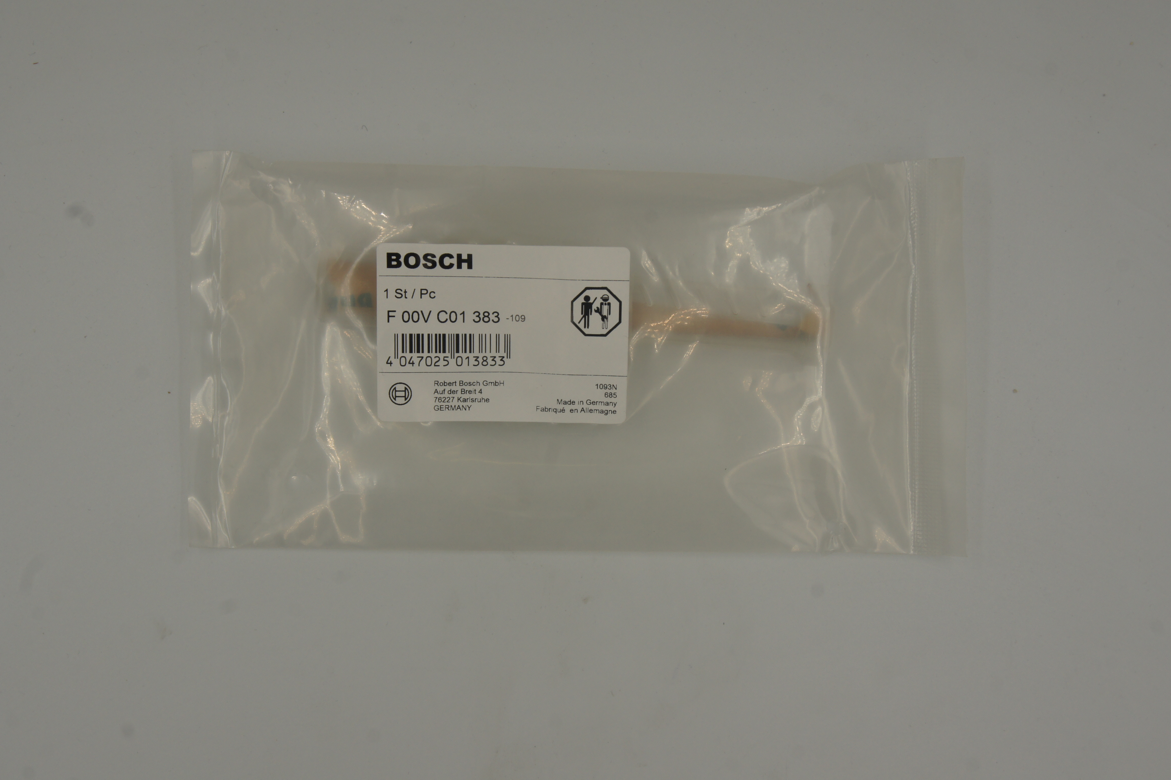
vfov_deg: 25.7
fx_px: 1707
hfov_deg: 37.9
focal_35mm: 52
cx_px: 586
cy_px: 390
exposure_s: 1/125
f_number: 11
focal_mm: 35
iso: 200
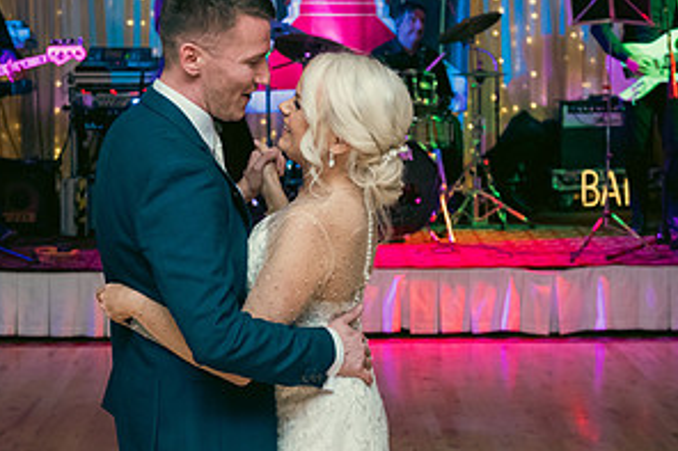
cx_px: 318
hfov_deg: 26.7
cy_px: 255
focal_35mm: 76
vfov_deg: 17.9
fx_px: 1430
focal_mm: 38
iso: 800
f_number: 3.5
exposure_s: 1/160
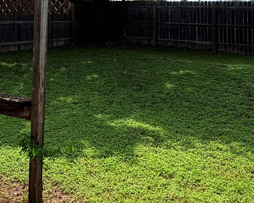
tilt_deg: +3.2
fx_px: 353
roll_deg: +0.3
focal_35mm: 47
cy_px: 14
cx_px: 122
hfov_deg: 39.5
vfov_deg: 30.5
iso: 25
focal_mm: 2.22
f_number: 2.2
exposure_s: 1/901
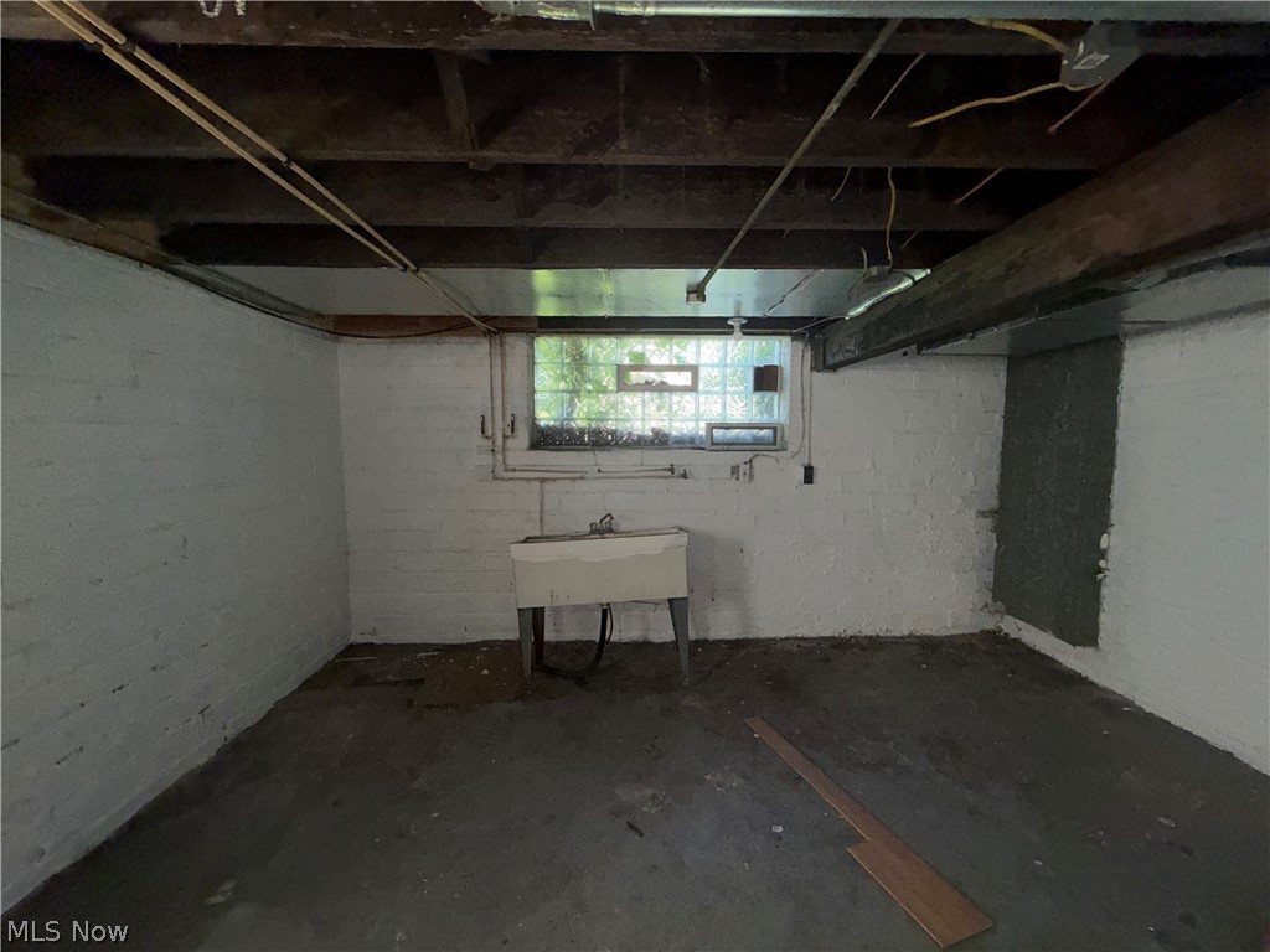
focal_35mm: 14
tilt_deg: -4.4
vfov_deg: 85.7
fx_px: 514
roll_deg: -0.3
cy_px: 476
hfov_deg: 102.1
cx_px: 635
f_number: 2.2
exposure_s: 1/60
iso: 160
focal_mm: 2.22
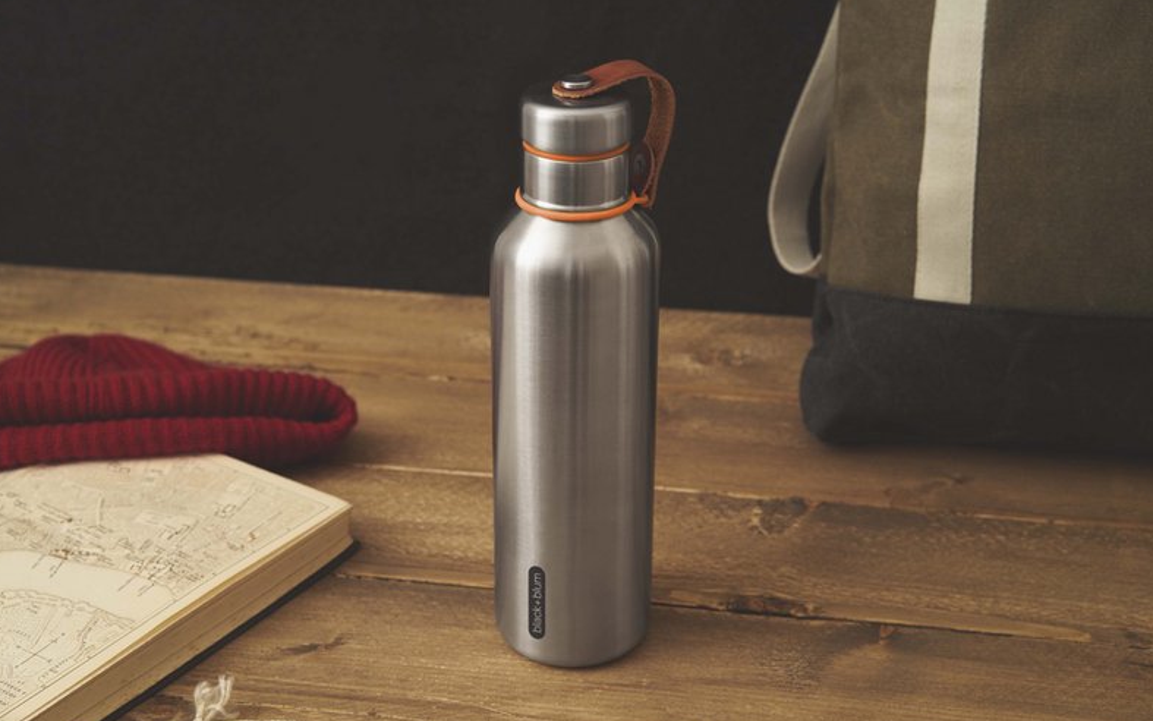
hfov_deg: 35.7
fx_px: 1791
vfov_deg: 22.8
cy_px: 377
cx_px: 576
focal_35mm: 57
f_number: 5.6
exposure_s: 1/125
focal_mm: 55
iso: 800
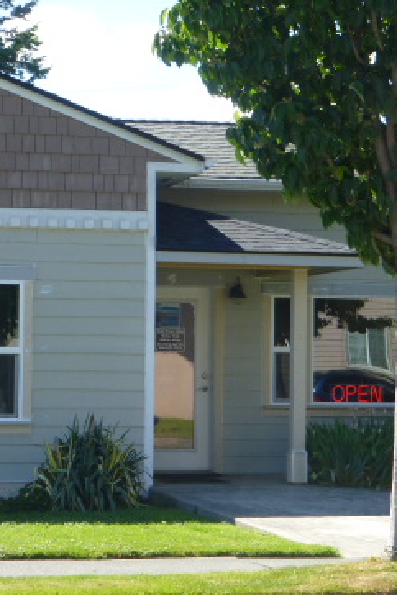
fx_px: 2001
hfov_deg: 11.3
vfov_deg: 16.9
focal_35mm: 121
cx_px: 143
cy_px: 331
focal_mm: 11.7
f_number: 4.9
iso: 100
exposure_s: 1/200
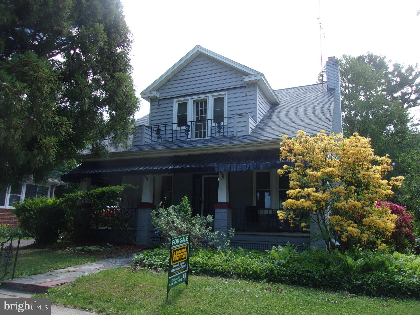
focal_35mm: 27
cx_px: 210
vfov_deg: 51.4
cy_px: 158
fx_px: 328
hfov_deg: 65.3
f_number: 3
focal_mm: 4.9
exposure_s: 1/300
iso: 80
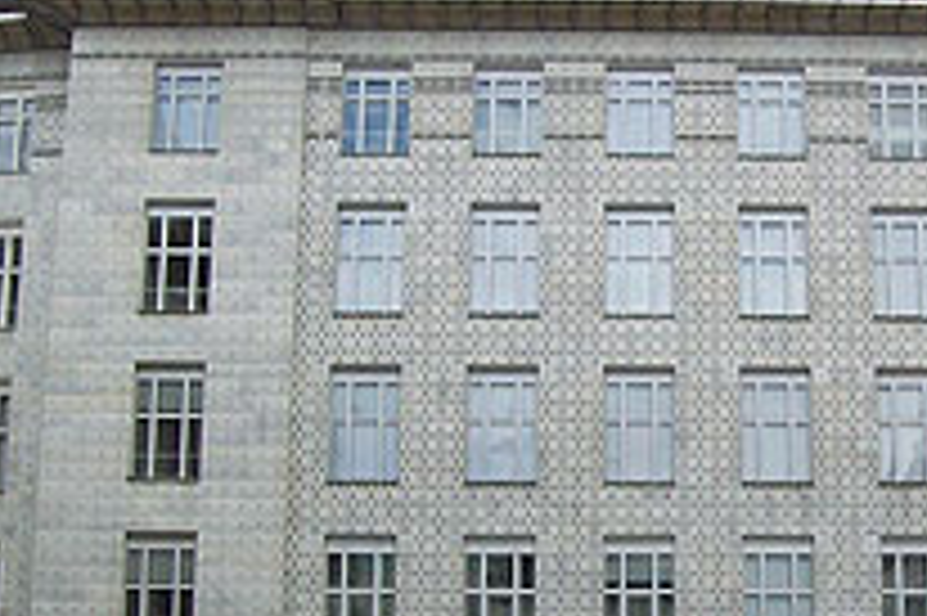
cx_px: 706
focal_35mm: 82
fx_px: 2110
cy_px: 360
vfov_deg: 16.6
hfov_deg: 24.5
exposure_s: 1/259
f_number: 4.8
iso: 80
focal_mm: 6
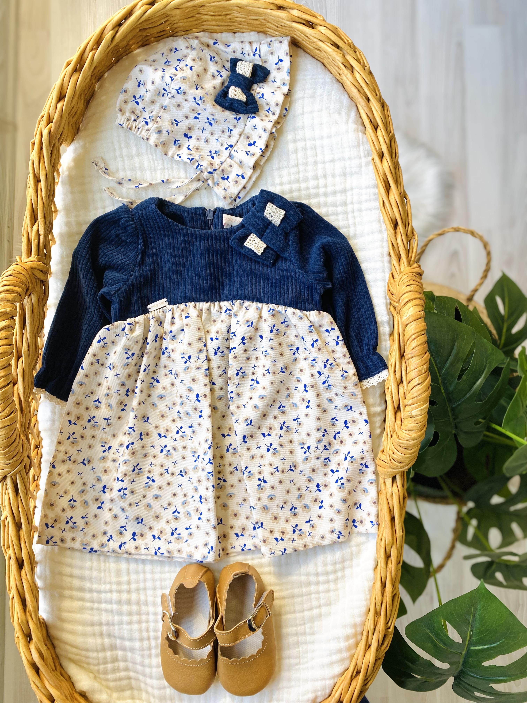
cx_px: 264
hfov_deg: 53.1
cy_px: 352
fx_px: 528
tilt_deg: -88.2
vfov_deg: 67.3
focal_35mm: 26
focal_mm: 4.25
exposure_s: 1/121
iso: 32
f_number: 1.8
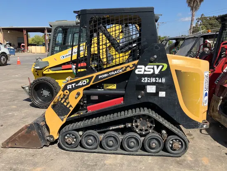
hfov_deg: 63.4
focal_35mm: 28
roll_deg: +0.0
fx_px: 184
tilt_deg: -10.1
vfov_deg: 49.8
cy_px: 86
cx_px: 114
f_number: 1.8
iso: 32
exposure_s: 1/1429
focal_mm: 3.99
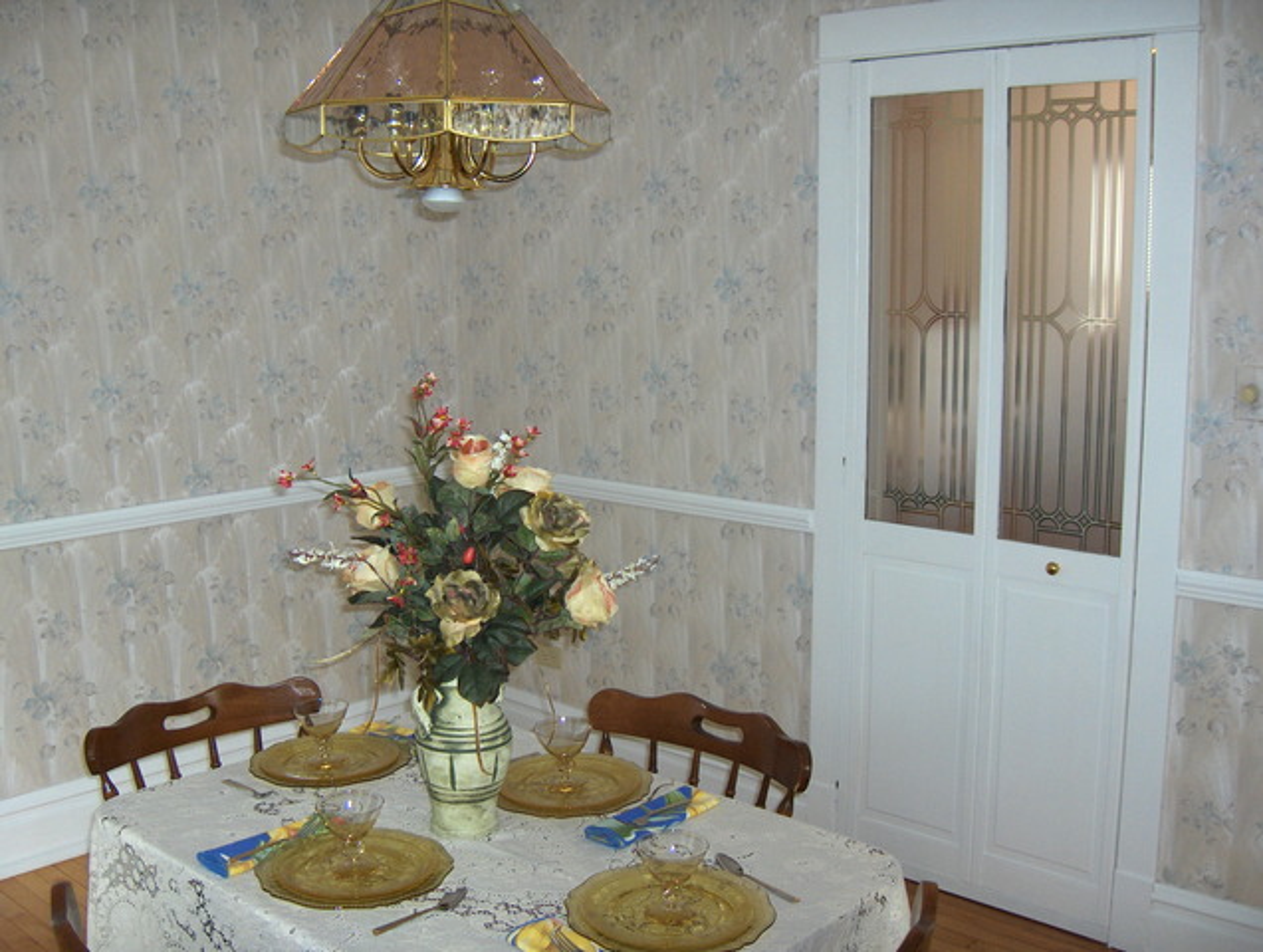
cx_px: 632
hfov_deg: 47.8
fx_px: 1425
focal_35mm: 39
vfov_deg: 36.9
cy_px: 476
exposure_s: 1/60
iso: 100
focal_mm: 8
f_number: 2.8
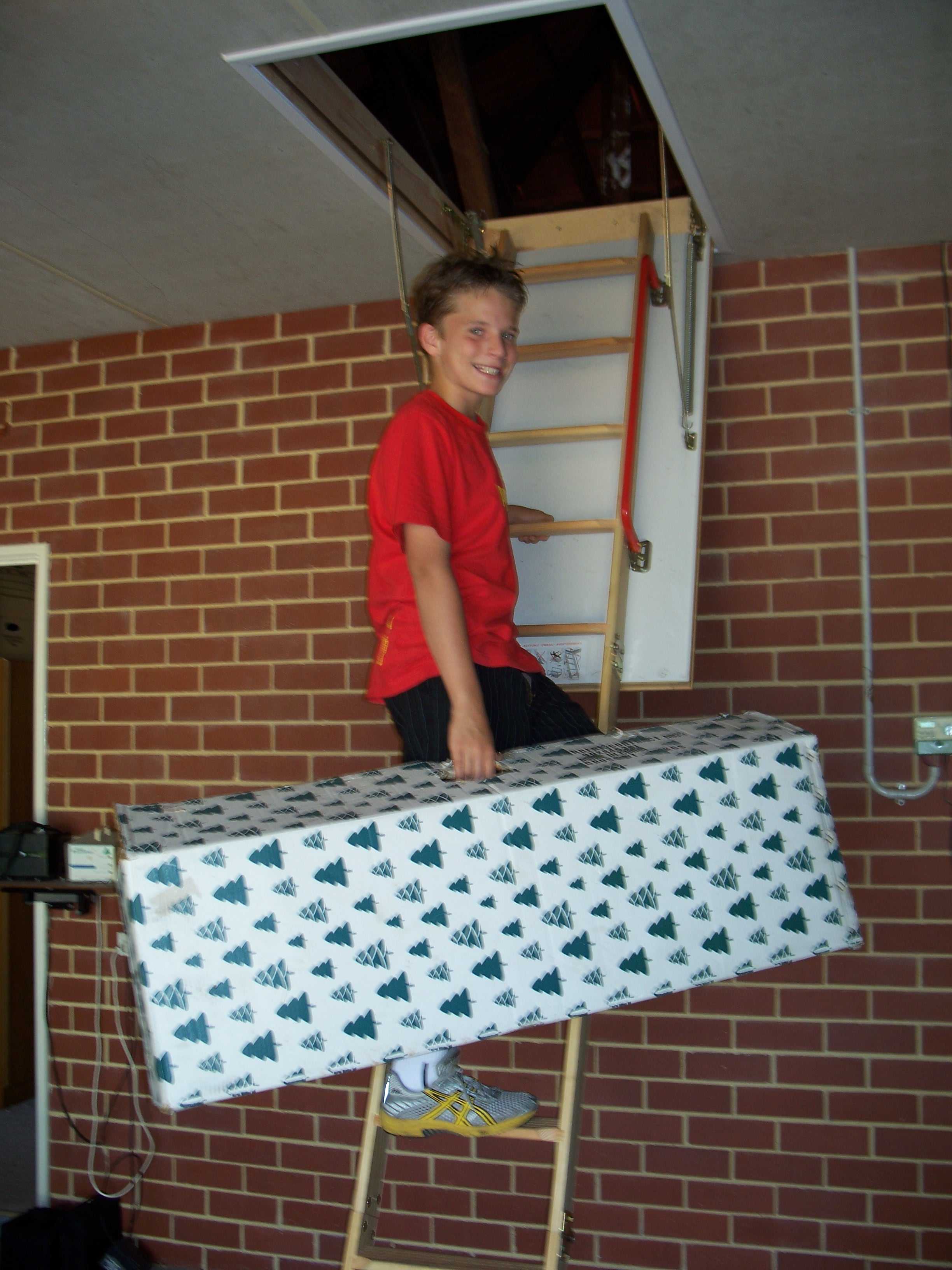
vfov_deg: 50.1
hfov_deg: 38.7
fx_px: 1357
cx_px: 476
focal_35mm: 37
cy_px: 635
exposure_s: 1/60
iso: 80
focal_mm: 7.8
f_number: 2.8
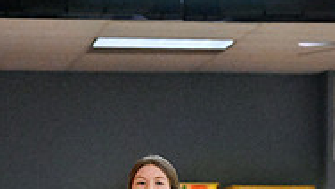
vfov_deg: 4.6
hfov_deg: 8.2
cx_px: 191
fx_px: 2338
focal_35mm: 263
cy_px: 380
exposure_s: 1/800
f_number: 2.8
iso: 8000
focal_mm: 70
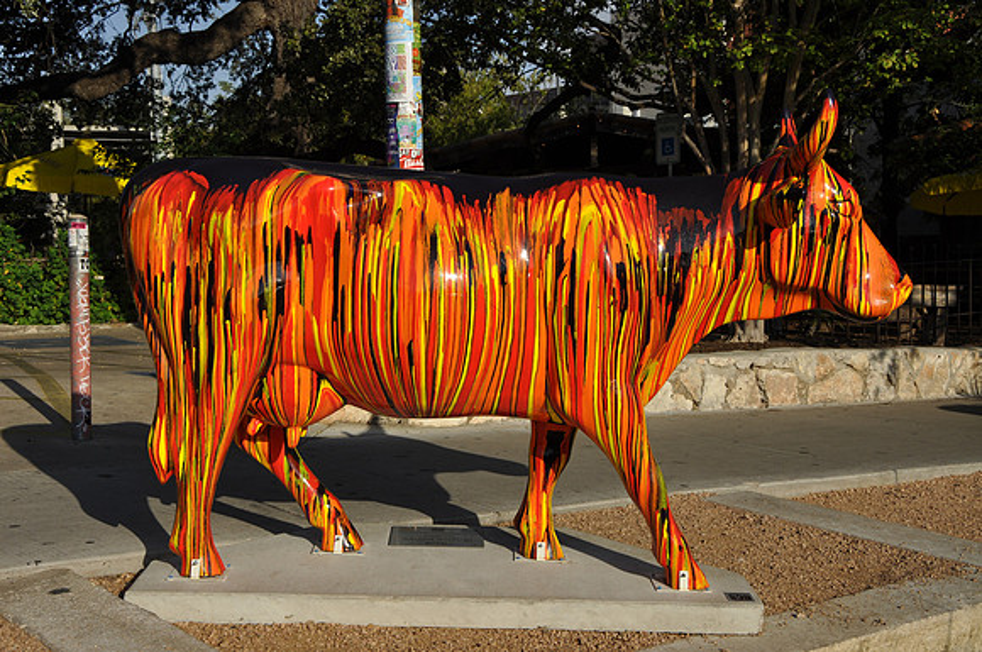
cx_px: 491
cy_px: 326
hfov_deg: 38.9
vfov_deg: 26.4
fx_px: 1389
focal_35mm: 51
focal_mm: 34
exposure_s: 1/250
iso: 200
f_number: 8
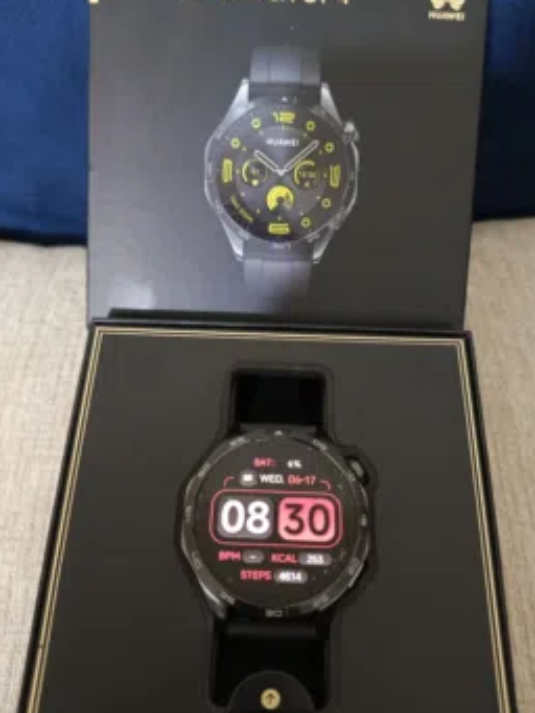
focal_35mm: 27
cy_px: 339
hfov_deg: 51.4
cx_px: 278
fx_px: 556
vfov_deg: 65.3
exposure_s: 1/33.3
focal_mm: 5.25
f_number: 1.75
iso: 4153
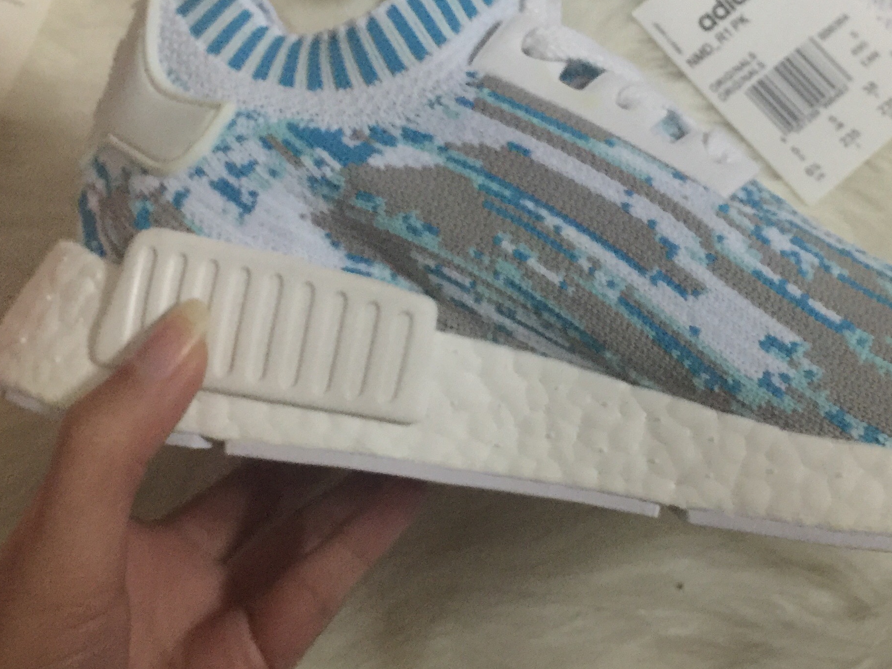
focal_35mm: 52
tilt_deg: -76.1
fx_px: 1340
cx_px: 505
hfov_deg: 36.8
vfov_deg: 28.0
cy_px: 279
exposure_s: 1/4
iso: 125
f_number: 2.2
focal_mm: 4.15
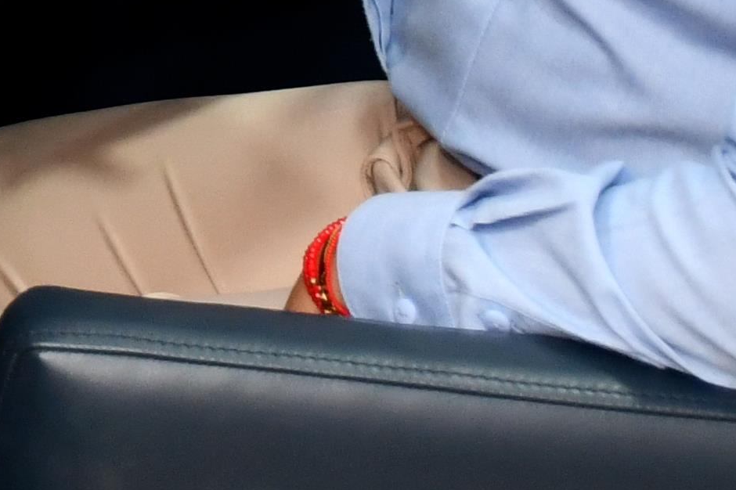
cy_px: -822
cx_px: -798
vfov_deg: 5.5
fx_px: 4843
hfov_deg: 8.2
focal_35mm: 237
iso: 720
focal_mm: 27
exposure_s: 1/60
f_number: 4
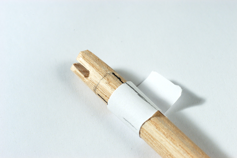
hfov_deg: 19.5
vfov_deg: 13.0
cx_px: 118
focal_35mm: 105
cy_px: 79
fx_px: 691
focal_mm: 70
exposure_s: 1/160
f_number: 10
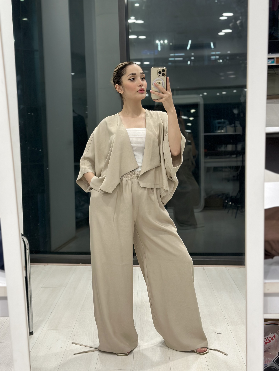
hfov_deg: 30.3
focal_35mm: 48
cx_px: 140
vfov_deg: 39.7
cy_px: 186
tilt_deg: -18.1
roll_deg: +2.1
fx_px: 516
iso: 125
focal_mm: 6.86
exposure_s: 1/100
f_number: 1.78
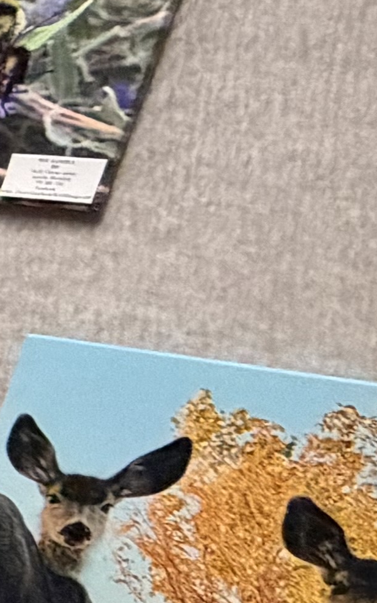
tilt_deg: -10.8
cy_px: 484
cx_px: -1089
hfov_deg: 8.4
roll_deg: -10.5
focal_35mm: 86
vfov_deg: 23.7
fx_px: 1414
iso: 400
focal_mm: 2.22
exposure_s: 1/60
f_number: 2.2
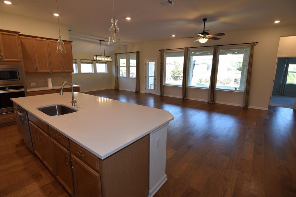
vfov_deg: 72.0
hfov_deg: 95.0
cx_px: 148
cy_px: 98
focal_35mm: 16
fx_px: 136
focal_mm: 11
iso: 400
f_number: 5
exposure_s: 1/100
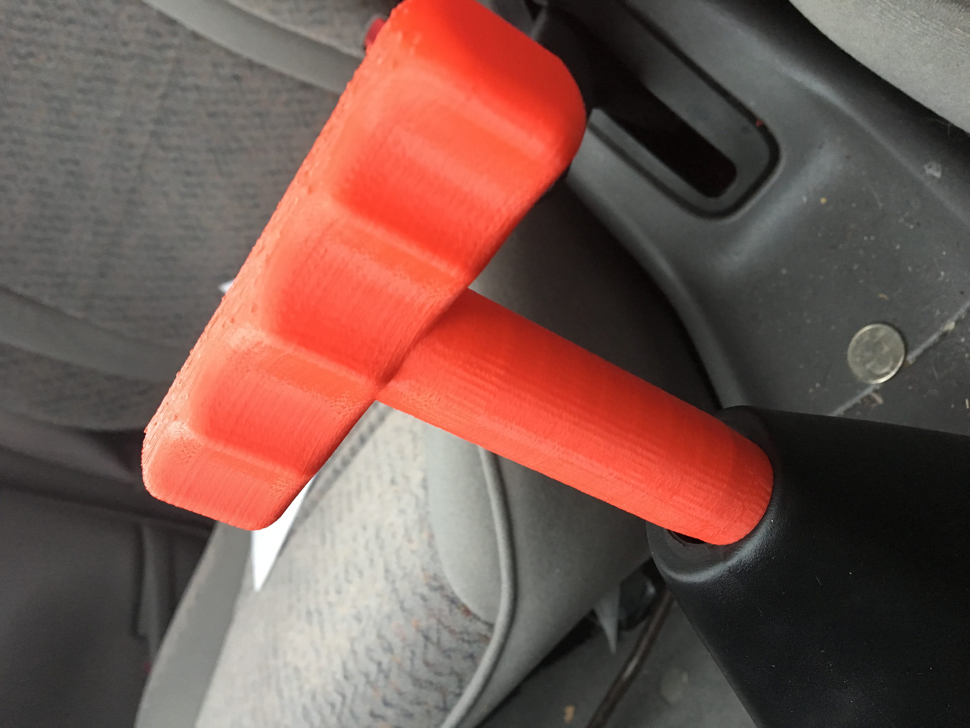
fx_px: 813
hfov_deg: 61.7
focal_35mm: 29
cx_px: 485
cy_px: 364
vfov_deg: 48.2
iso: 160
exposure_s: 1/30
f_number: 2.2
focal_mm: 4.15
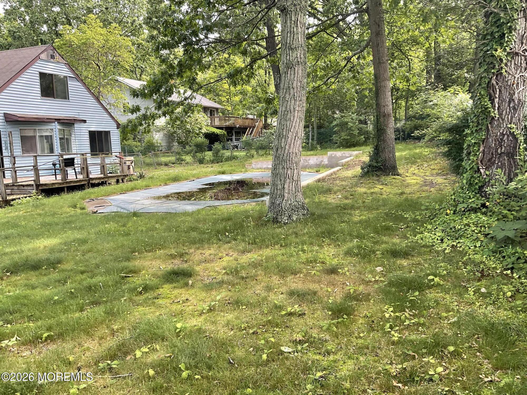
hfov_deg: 61.7
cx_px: 264
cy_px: 198
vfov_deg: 48.2
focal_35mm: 29
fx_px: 442
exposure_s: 1/122
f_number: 1.8
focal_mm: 3
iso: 20
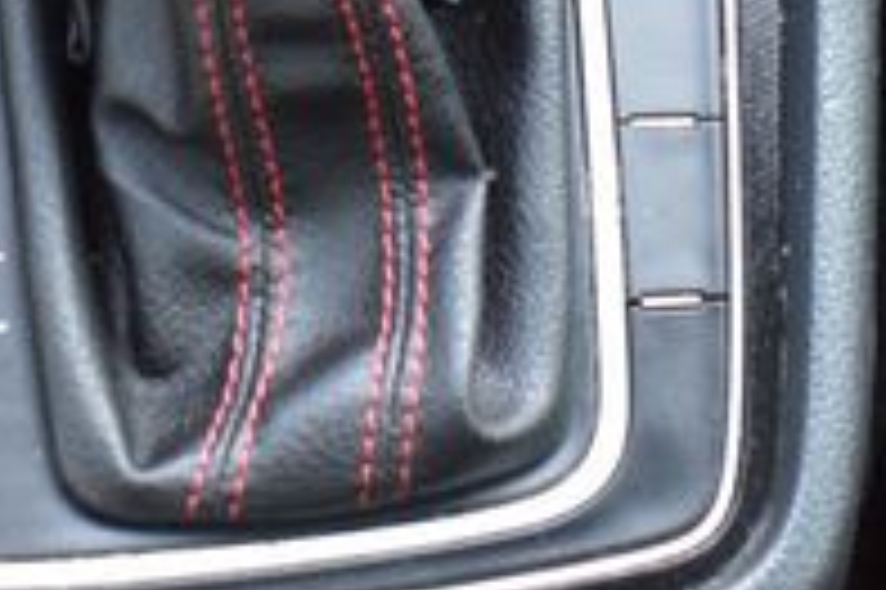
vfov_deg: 11.5
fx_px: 2877
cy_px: -99
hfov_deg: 17.5
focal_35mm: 117
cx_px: 463
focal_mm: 24
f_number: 5
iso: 1600
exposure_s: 1/15
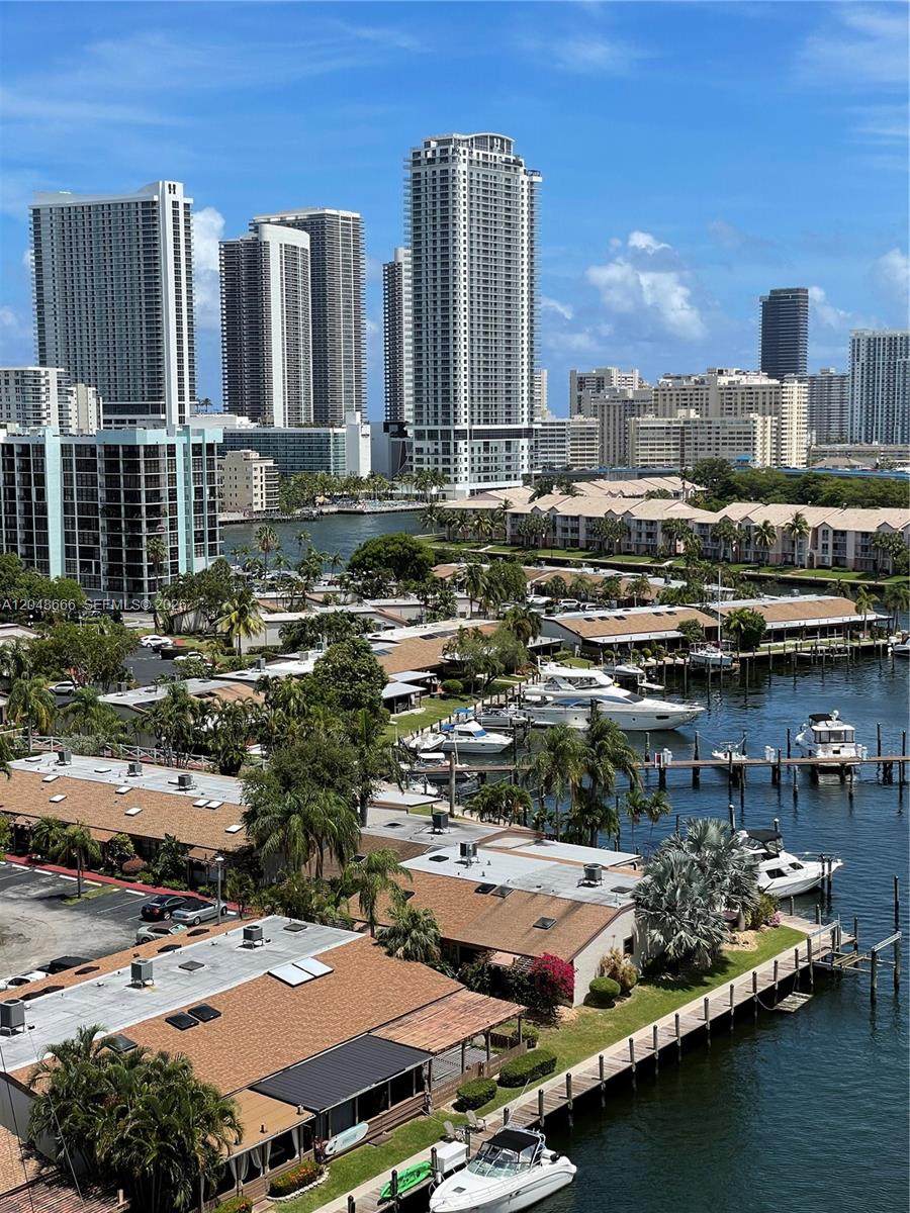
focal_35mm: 52
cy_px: 606
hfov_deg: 28.0
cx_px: 455
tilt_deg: -5.7
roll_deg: +0.7
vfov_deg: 36.8
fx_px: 1823
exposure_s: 1/2083
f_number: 2
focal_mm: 6
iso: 25
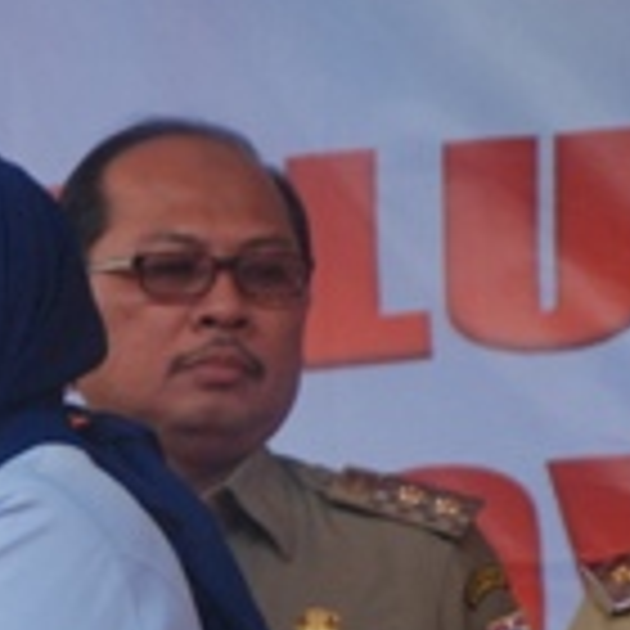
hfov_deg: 6.1
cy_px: 500
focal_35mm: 285
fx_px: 5868
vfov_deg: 6.1
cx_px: -342
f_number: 8
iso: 1250
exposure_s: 1/1000
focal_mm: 70
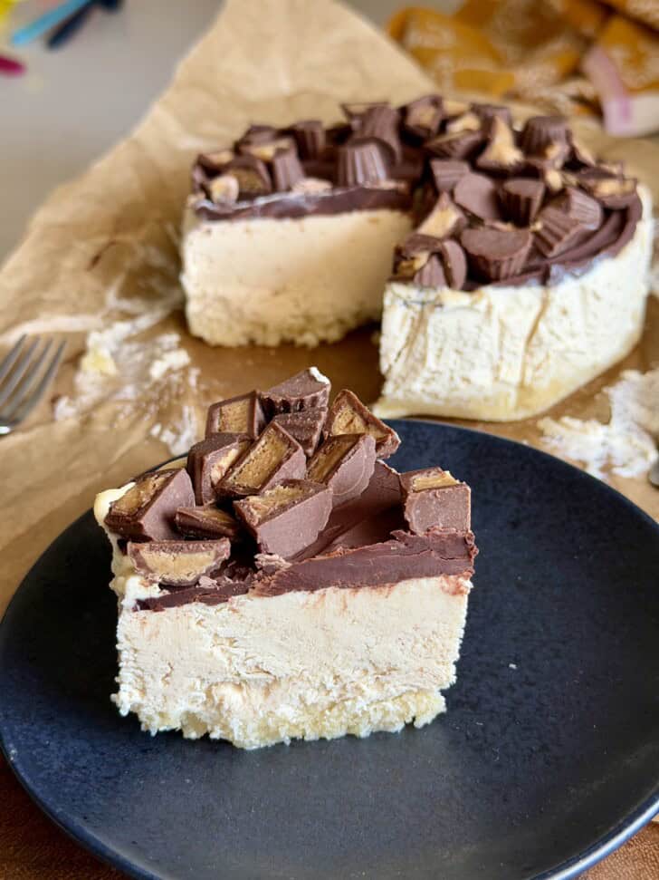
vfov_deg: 39.7
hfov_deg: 30.3
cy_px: 440
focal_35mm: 48
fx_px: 1219
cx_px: 330
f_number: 1.8
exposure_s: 1/89
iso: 100
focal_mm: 6.8
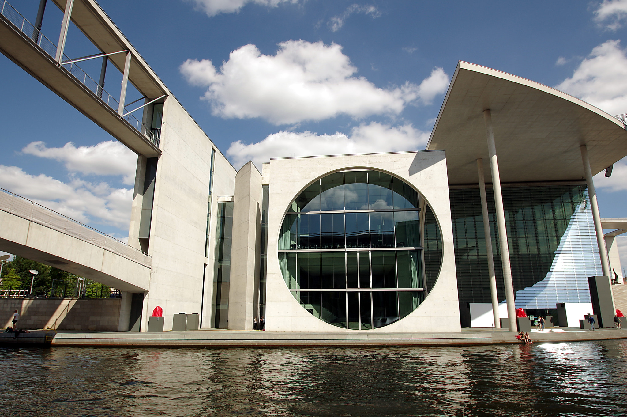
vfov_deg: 59.4
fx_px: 365
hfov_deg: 81.3
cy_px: 208
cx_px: 314
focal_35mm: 21
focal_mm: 13.75
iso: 100
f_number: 7.1
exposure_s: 1/500
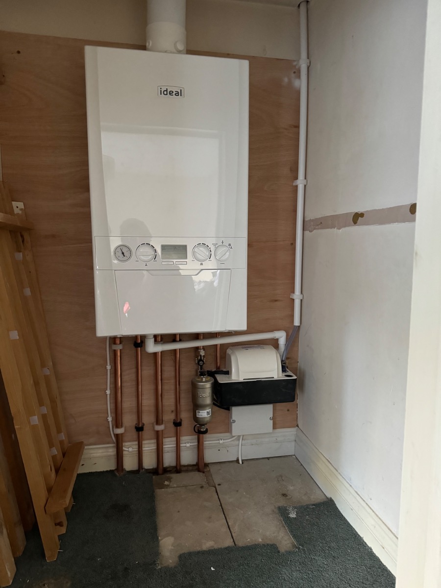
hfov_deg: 56.8
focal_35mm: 24
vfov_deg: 71.6
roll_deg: +0.4
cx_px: 220
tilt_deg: -5.1
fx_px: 408
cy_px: 294
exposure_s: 1/39
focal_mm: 6.86
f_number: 1.78
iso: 1000
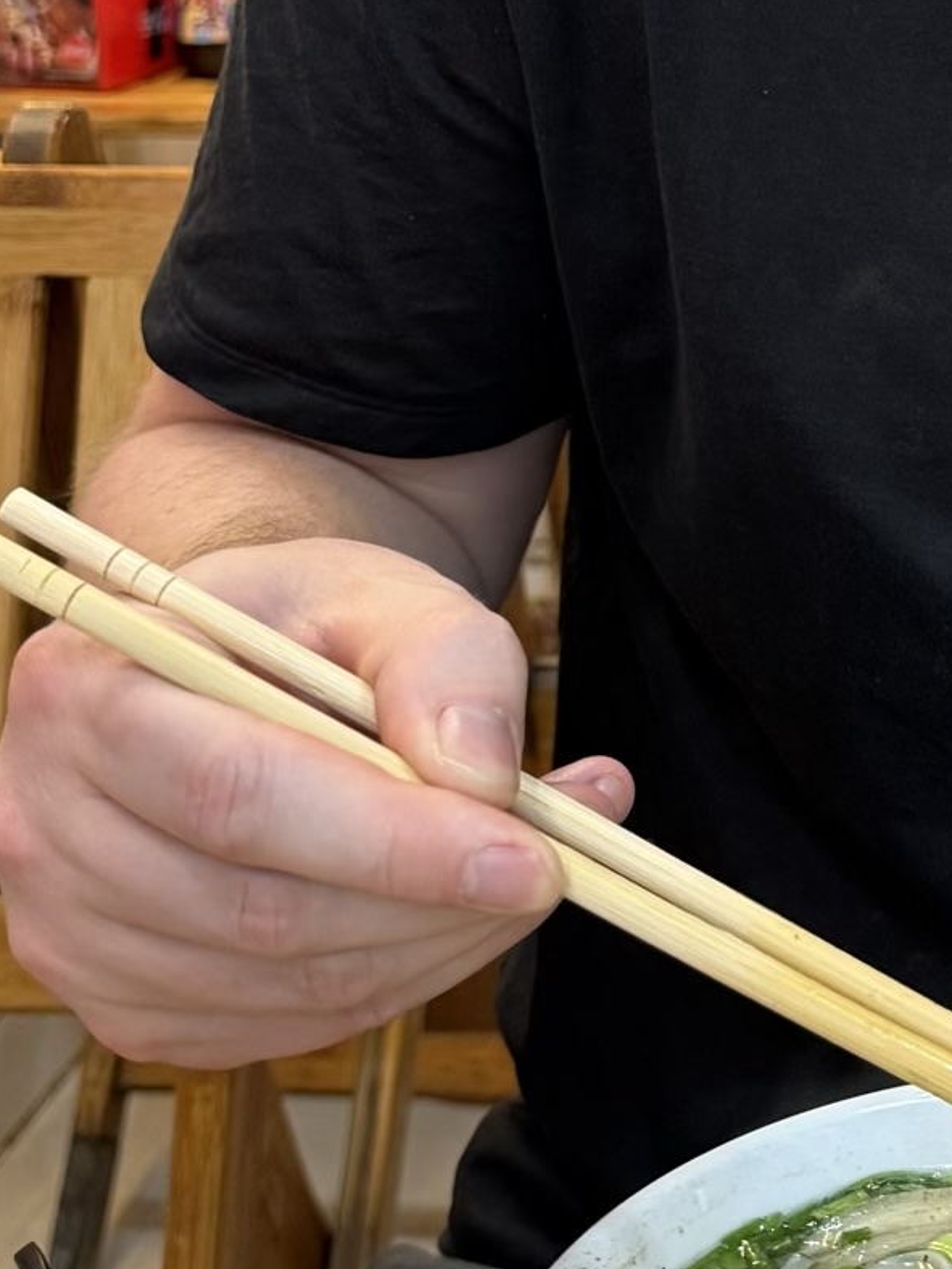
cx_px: 1176
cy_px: 89
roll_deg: -0.4
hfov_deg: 16.2
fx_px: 3190
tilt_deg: -9.9
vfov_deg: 21.9
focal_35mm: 87
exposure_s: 1/50
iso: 200
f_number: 1.78
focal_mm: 6.76
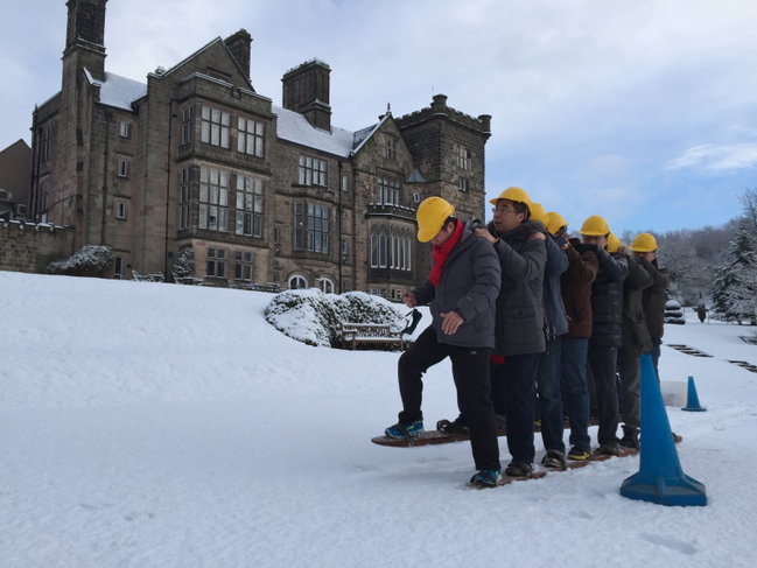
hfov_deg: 61.7
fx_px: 634
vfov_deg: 48.2
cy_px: 284
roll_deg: +0.6
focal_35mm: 29
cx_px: 378
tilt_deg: +8.7
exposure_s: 1/565
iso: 32
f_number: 2.2
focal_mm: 4.15
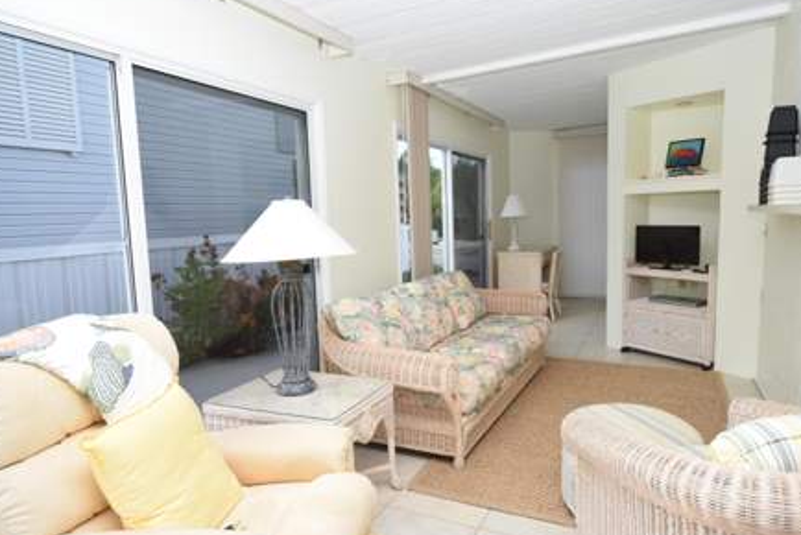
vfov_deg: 58.3
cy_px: 268
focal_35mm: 22
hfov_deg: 79.6
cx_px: 430
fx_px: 480
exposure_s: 1/200
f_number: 5
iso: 280
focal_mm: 13
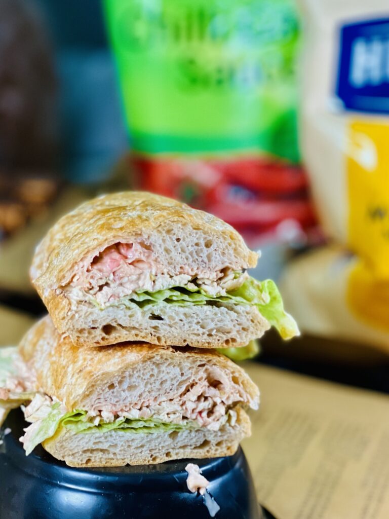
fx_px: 1154
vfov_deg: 25.3
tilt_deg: -16.0
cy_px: 260
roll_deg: +1.2
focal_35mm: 77
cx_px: 194
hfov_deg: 19.1
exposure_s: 1/121
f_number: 2.8
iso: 125
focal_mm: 9
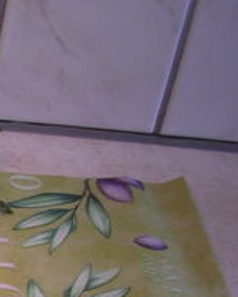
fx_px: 1311
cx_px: -328
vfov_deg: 12.5
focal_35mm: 149
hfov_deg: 9.3
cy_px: 398
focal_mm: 5.8
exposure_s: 1/69.3
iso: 100
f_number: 2.8
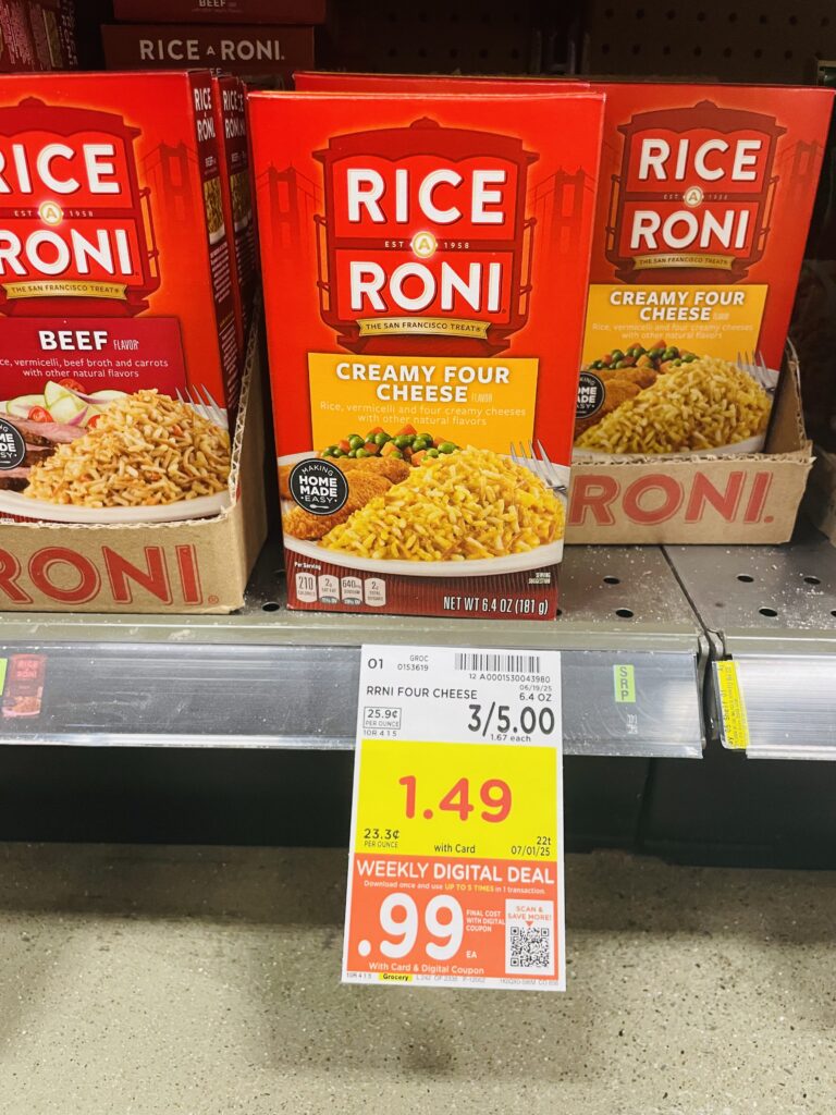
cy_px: 558
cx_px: 418
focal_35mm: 26
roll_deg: +0.4
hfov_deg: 53.1
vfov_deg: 67.3
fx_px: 837
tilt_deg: -25.2
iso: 250
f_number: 1.6
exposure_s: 1/60
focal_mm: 4.2
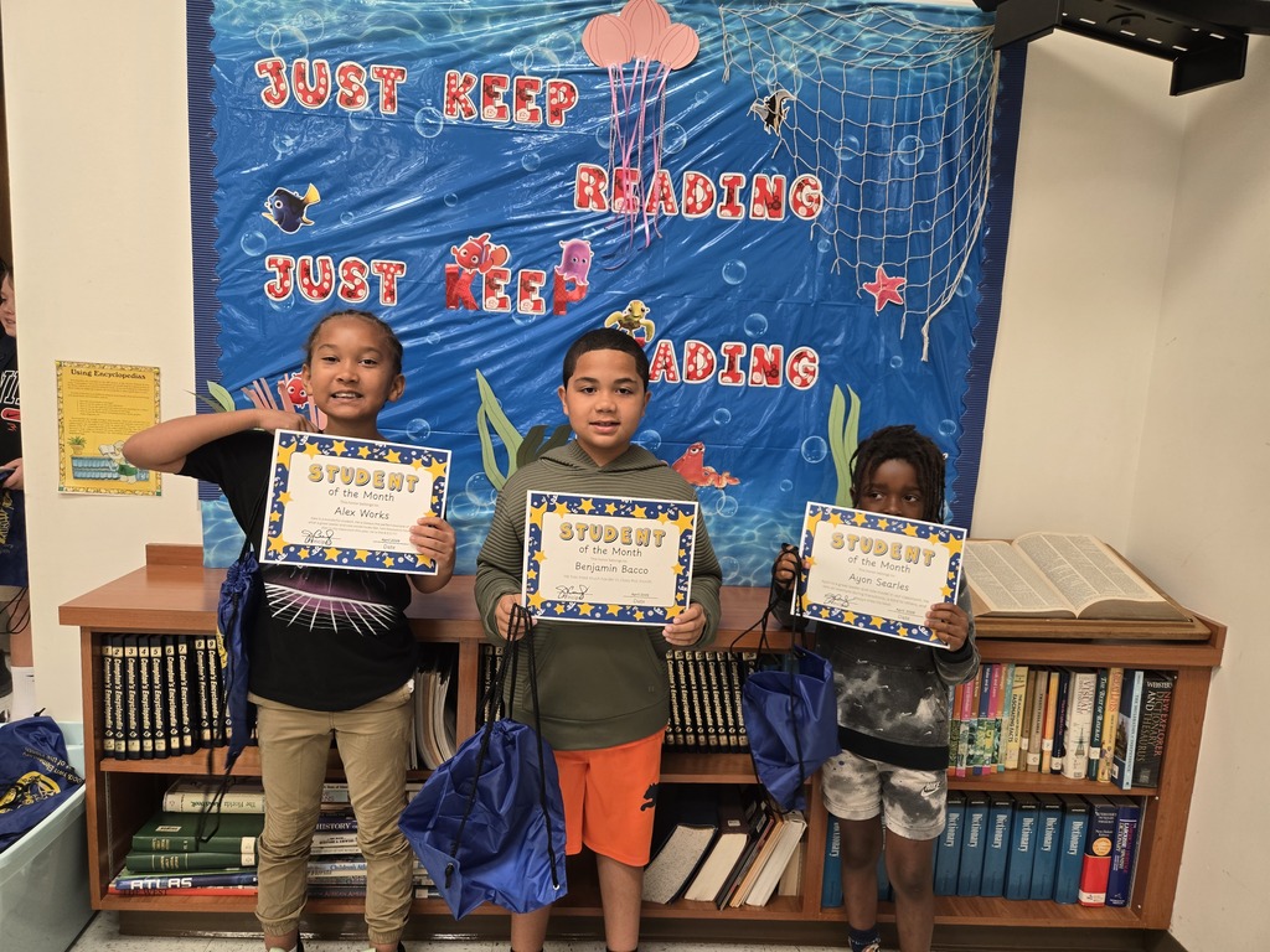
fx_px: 844
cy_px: 476
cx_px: 635
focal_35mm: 23
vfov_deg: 58.9
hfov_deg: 73.9
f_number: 1.8
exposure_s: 1/61
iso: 125
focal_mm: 5.4
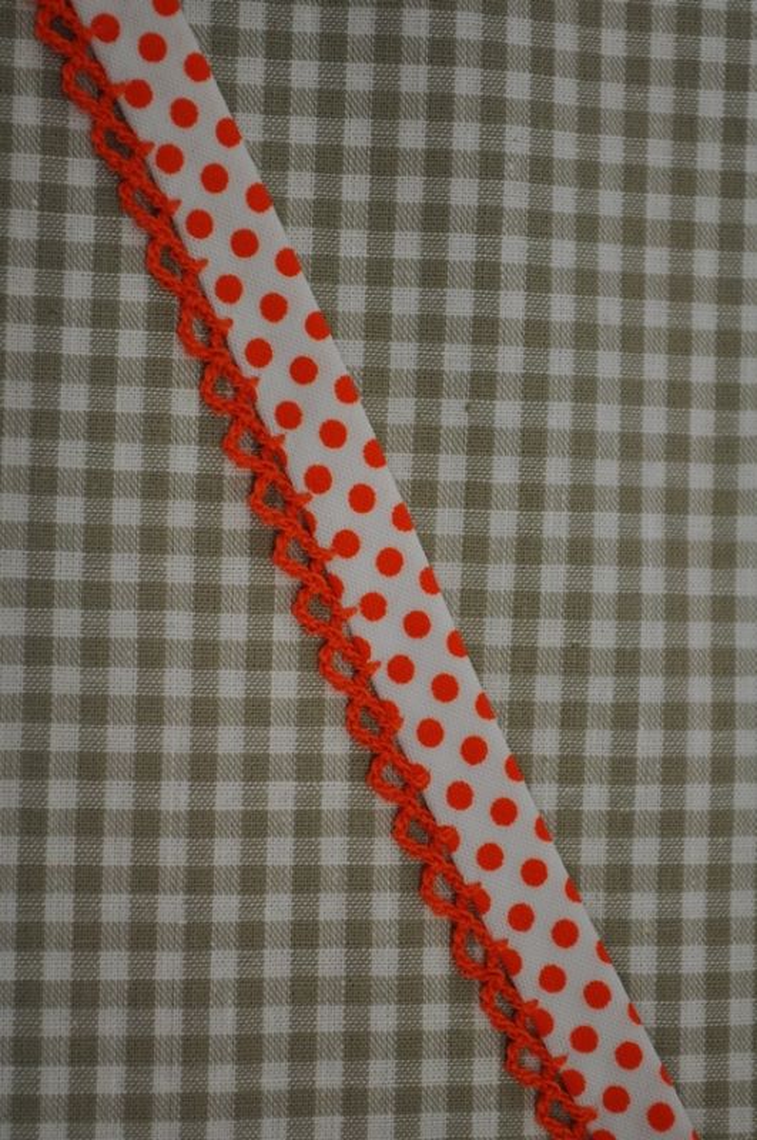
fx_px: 2610
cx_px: 378
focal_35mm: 82
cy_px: 570
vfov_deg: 24.7
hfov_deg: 16.5
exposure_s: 1/60
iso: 560
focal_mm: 55
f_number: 5.6
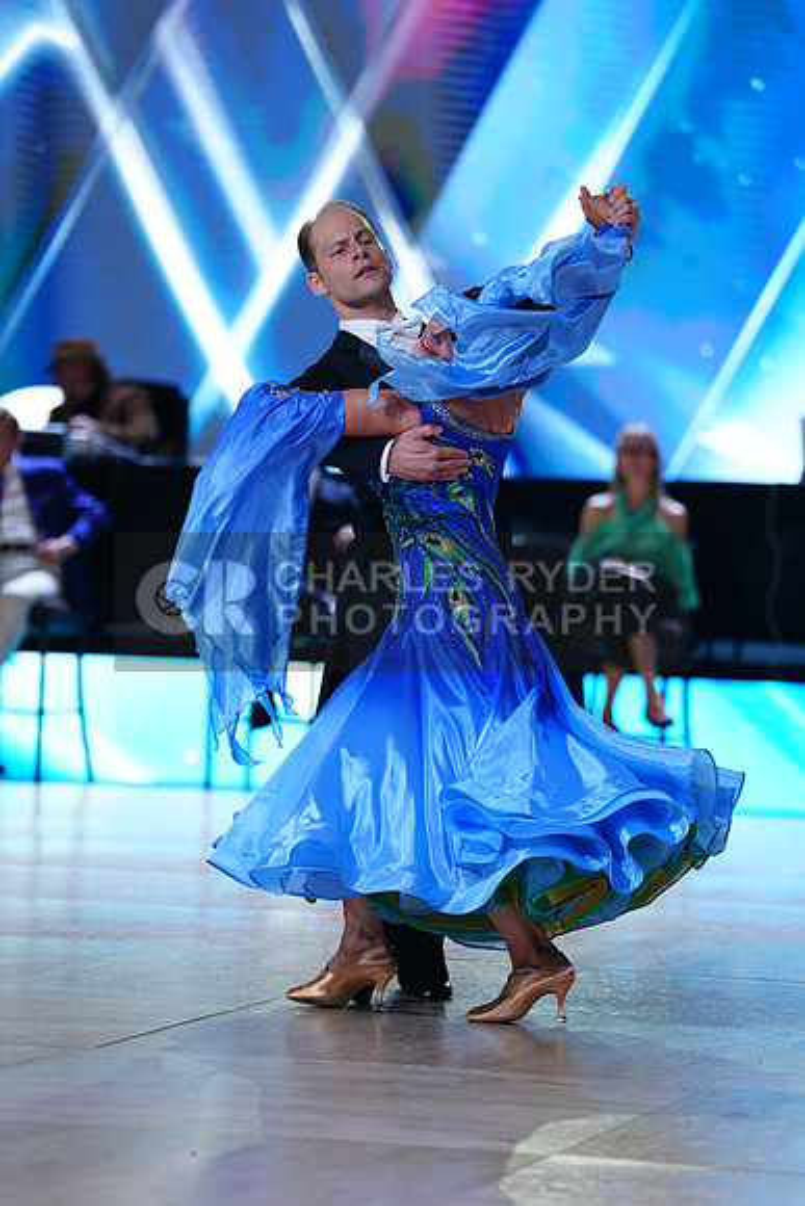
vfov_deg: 14.4
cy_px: 603
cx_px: 402
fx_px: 4760
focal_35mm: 142
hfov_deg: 9.7
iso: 640
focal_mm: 142
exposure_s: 1/500
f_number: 2.8
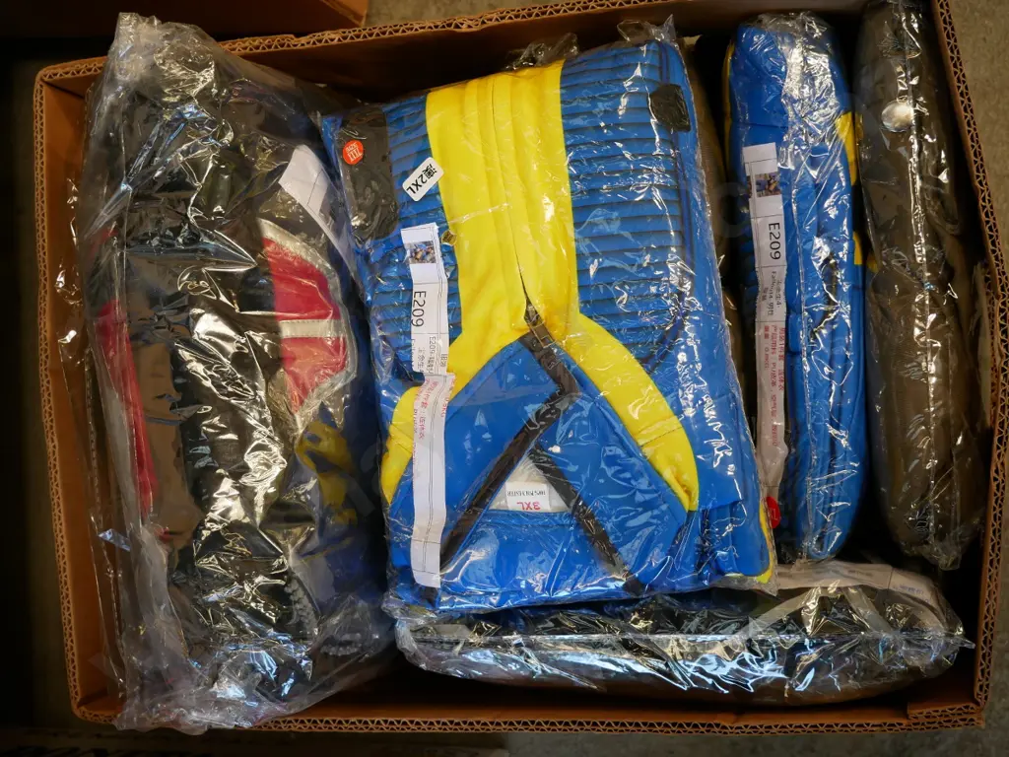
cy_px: 378
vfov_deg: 31.5
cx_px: 504
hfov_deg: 41.2
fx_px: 1341
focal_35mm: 46
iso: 640
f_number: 4.3
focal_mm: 23
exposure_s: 1/60
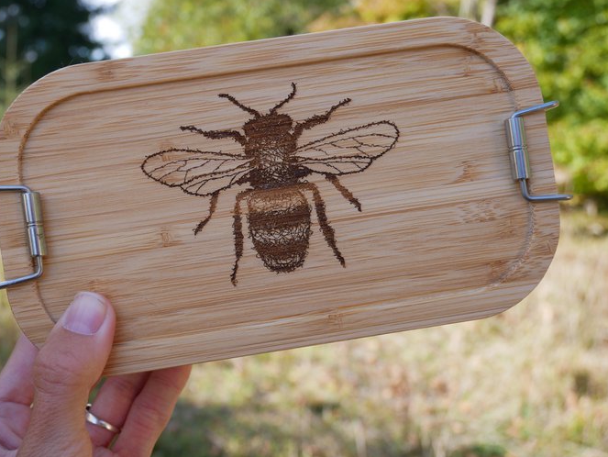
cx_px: 250
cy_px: 223
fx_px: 721
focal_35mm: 41
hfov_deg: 45.6
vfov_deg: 35.2
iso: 200
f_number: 5
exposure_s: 1/160
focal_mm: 17
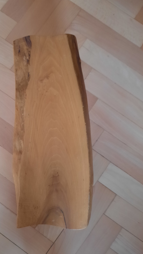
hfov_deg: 41.2
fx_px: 189
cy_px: 127
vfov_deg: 67.9
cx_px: 53
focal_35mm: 28
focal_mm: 4.6
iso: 400
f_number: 2
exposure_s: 1/33
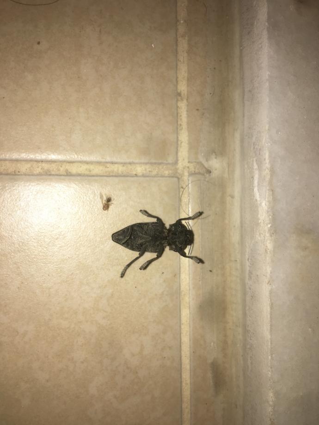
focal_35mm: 29
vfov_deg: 61.7
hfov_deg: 48.2
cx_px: 160
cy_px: 212
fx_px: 356
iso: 25
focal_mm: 4.15
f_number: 2.2
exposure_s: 1/305
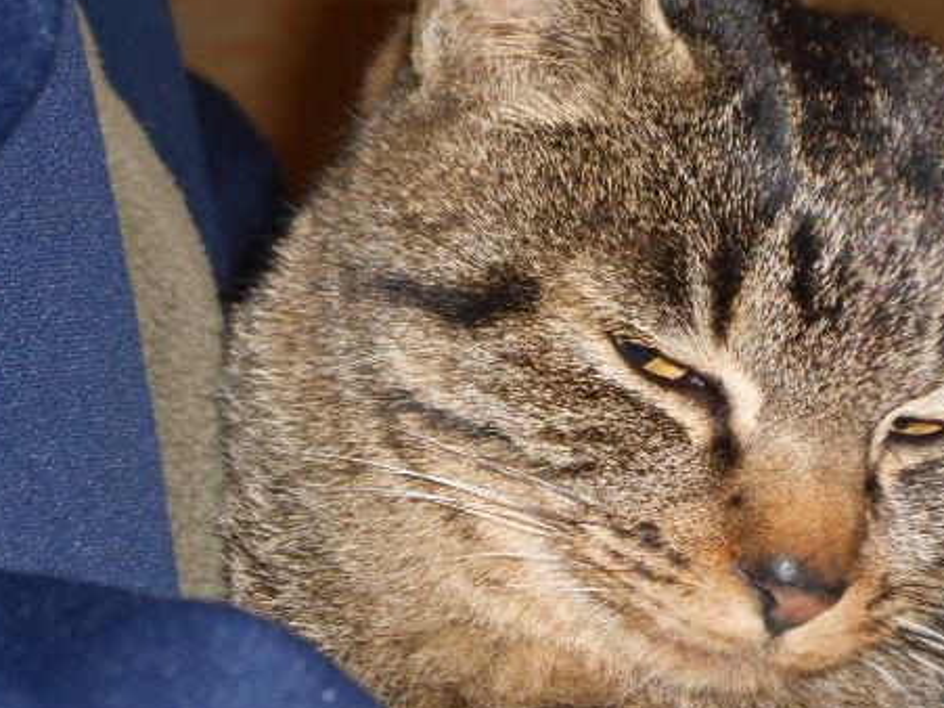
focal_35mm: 149
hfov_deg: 13.2
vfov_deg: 10.0
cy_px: 335
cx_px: 640
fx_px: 4062
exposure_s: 1/60
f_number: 5
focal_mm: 18.7
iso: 200
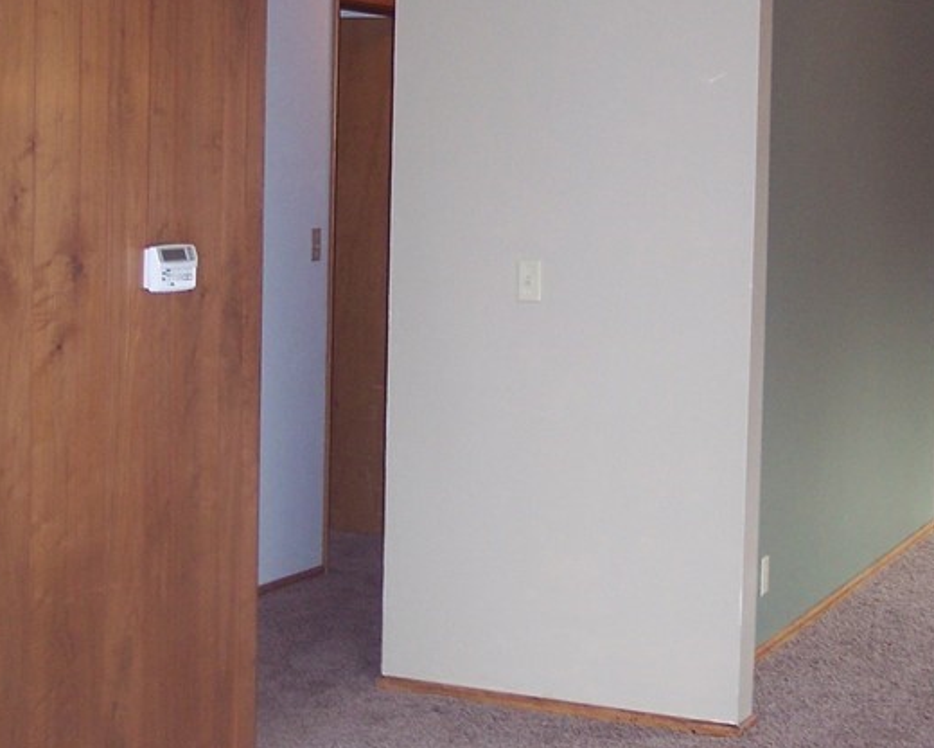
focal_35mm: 75
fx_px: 2073
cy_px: 266
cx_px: 483
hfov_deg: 25.4
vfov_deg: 20.4
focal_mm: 8
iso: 140
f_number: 2.8
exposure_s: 1/60
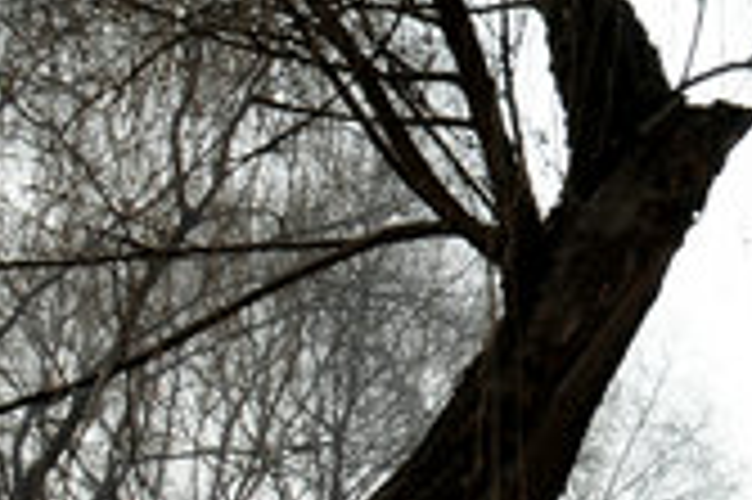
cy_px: 757
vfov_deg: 10.3
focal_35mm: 129
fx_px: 2692
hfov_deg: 13.3
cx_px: 1572
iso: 100
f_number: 11
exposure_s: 1/60
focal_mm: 18
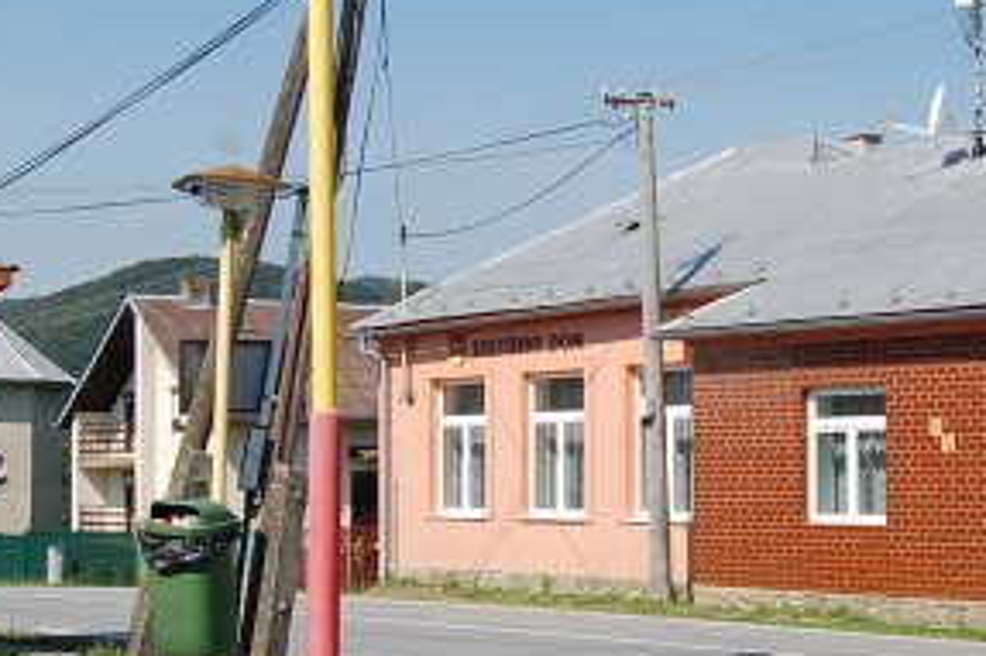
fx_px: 2173
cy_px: 292
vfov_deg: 17.2
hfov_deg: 25.5
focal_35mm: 79
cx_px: 612
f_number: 9
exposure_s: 1/320
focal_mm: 19
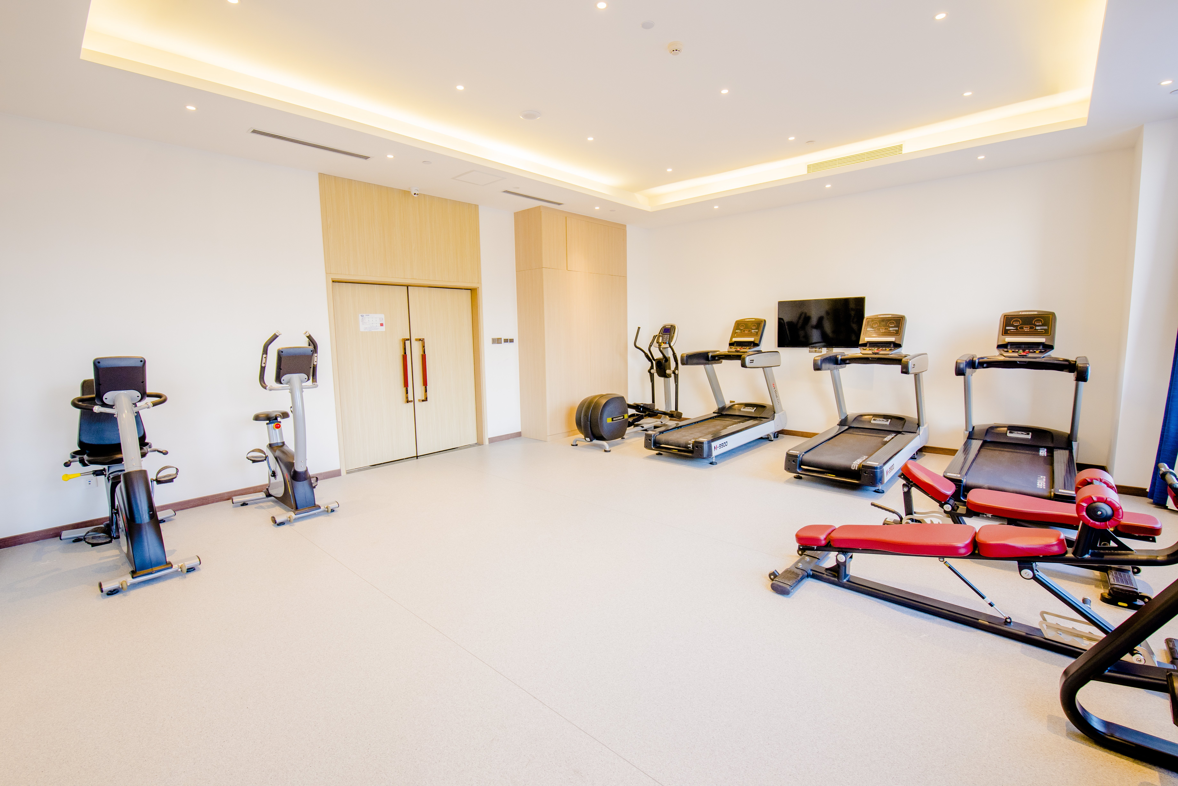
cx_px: 589
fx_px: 491
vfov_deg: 77.4
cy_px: 393
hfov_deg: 100.4
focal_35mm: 15
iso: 320
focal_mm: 15
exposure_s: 1/5
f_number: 8
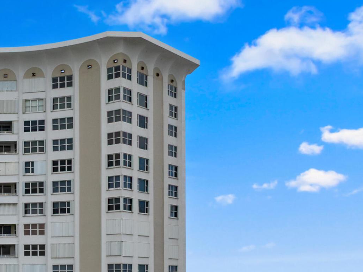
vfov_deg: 21.0
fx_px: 702
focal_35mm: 67
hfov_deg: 27.0
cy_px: 286
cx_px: -18
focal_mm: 12.29
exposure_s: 1/240
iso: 110
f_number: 2.8
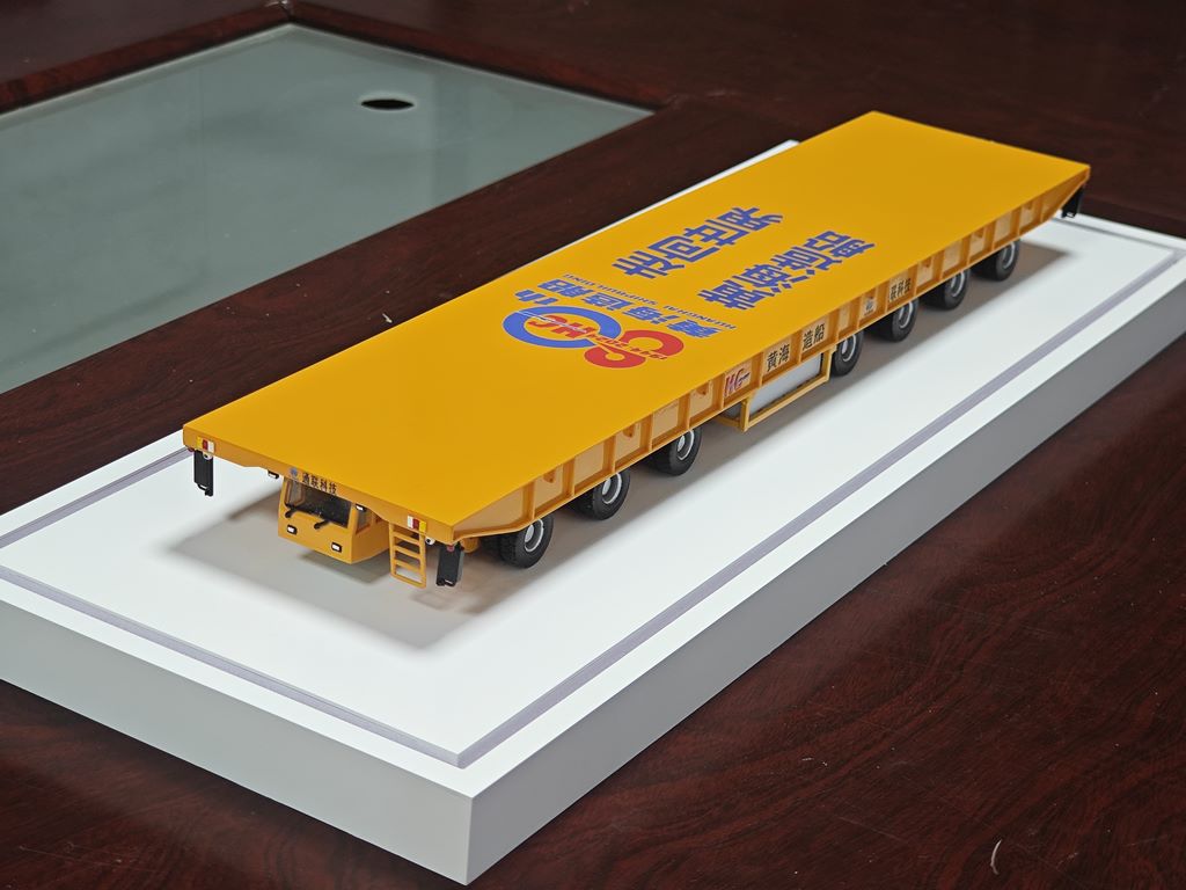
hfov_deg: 26.0
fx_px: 2570
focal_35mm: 75
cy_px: 445
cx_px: 593
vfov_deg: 19.6
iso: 250
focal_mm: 9.87
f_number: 1.8
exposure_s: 1/120
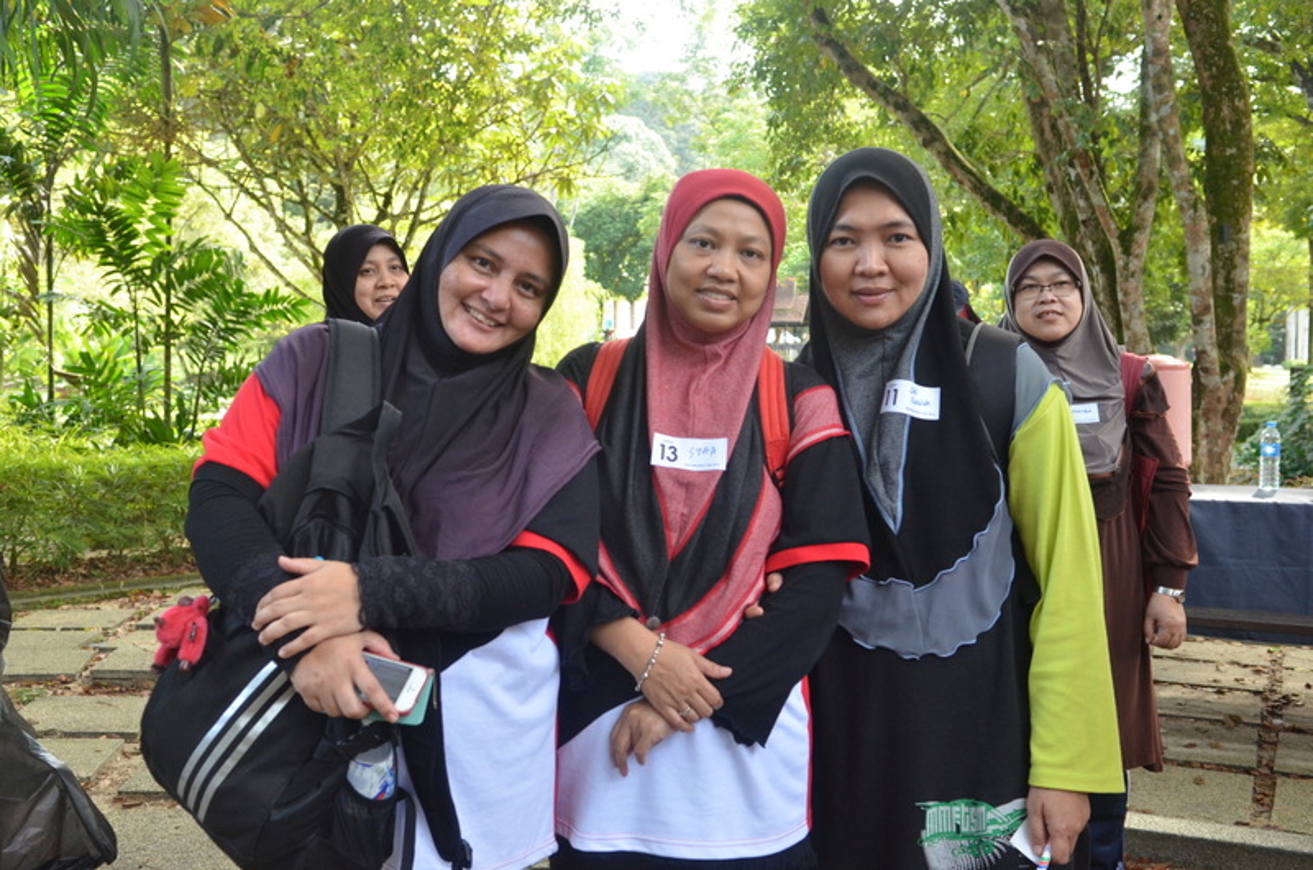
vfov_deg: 38.2
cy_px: 435
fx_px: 1256
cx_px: 656
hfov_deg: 55.2
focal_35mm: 34
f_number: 4.5
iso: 1000
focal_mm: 23
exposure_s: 1/125
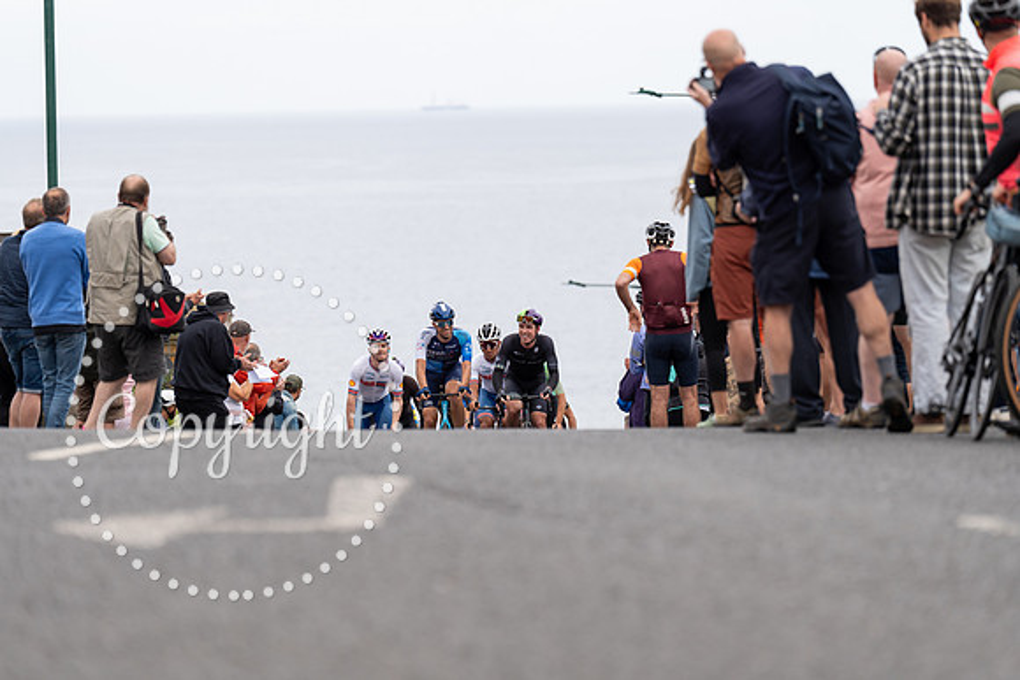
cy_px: 340
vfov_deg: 7.7
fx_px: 5044
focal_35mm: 178
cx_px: 510
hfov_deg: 11.5
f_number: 3.5
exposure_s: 1/1000
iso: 320
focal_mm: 178
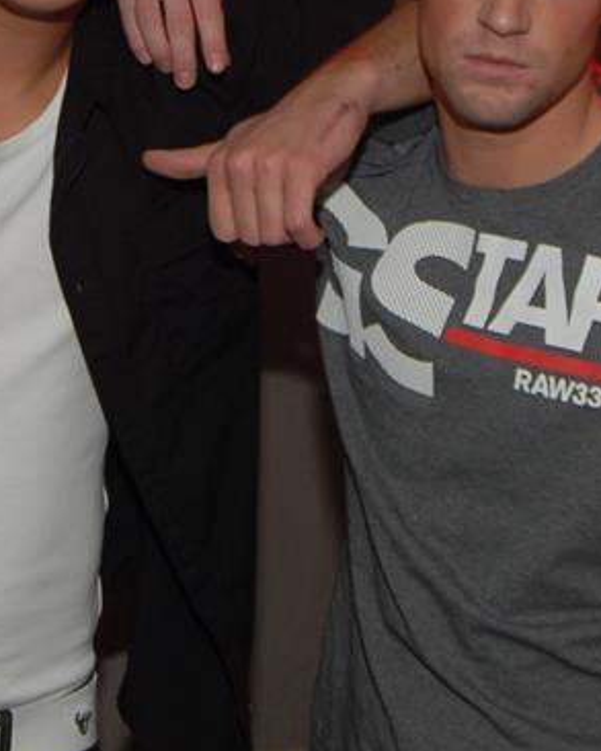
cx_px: 114
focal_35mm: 106
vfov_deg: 17.9
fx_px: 2356
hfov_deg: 14.4
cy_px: 113
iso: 200
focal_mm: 24
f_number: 5.6
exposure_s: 1/4
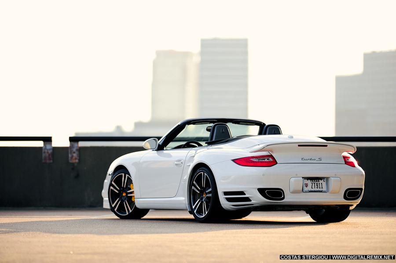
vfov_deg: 6.9
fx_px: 2199
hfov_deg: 10.3
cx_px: 198
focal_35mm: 200
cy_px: 132
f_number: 2
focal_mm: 200
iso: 100
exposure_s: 1/1250
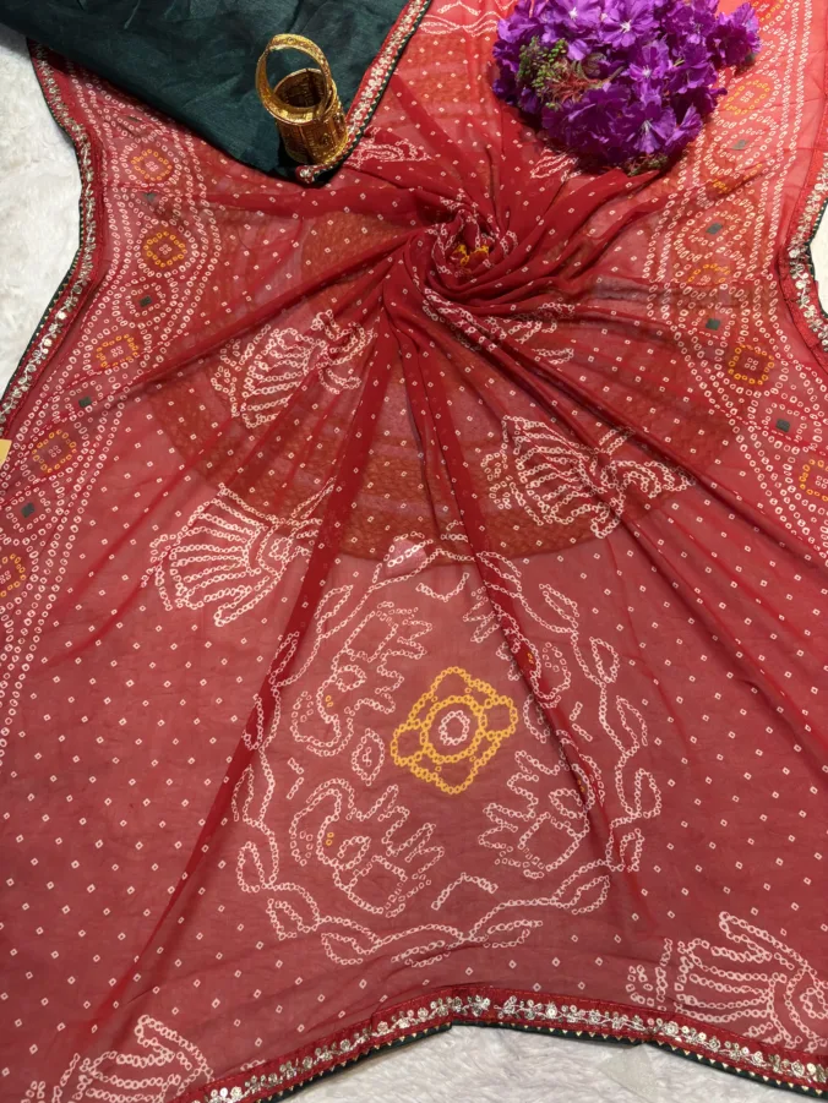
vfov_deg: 67.3
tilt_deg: -68.4
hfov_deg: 53.1
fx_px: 829
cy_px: 552
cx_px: 414
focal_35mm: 26
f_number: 1.6
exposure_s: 1/100
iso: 125
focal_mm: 5.96
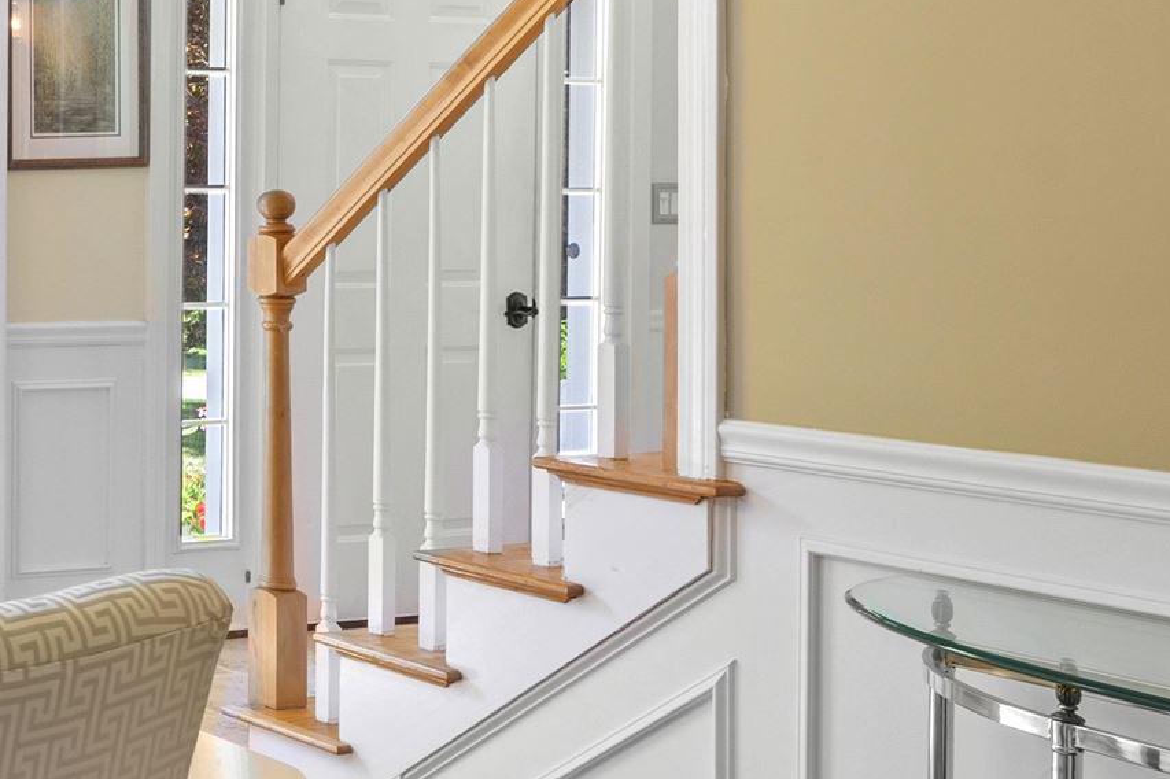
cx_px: -625
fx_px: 1754
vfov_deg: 24.8
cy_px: 208
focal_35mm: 54
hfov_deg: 26.0
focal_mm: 15
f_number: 7.1
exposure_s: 1/2
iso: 250
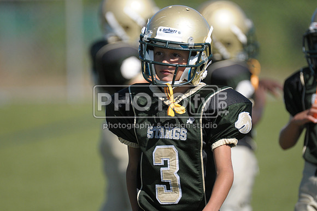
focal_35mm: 600
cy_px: 106
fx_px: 5276
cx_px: 158
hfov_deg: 3.4
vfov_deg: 2.3
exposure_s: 1/4000
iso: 640
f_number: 4
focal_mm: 400
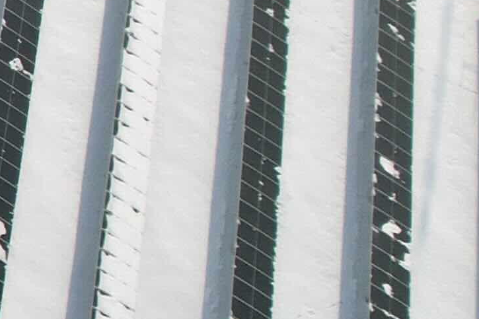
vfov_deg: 8.1
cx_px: -1323
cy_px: -116
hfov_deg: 8.3
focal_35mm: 166
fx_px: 2208
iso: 130
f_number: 2.8
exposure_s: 1/3000
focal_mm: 8.38
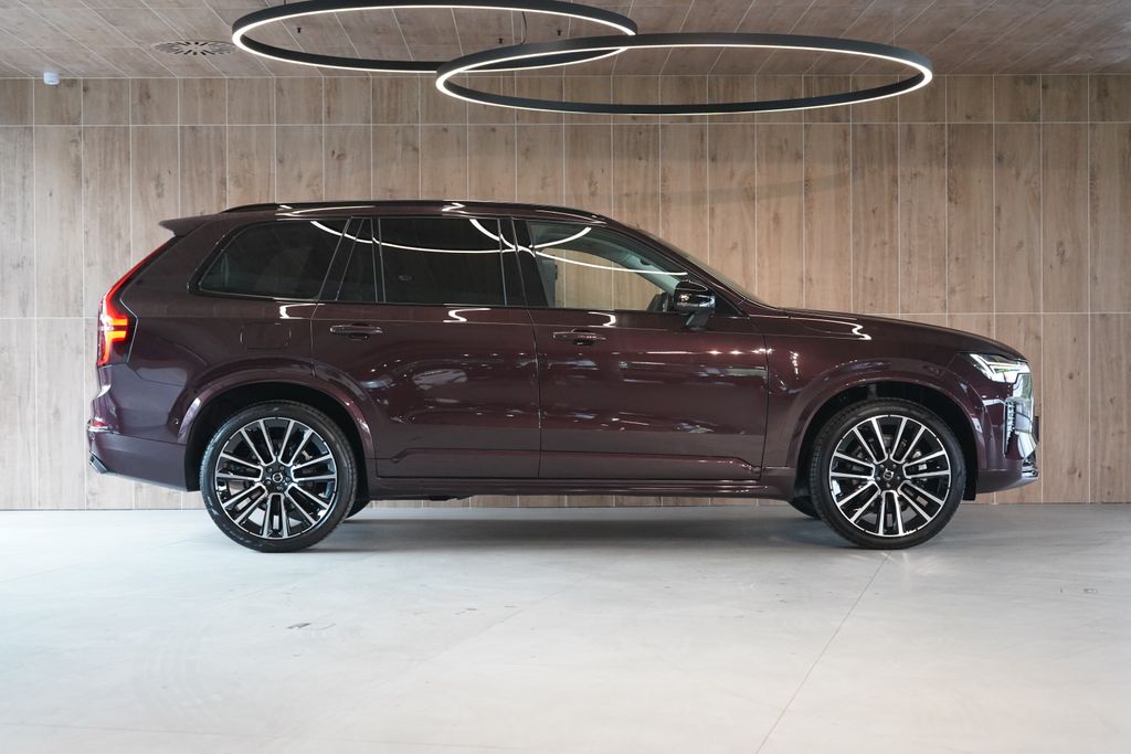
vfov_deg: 23.8
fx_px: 1791
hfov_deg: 35.0
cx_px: 566
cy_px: 377
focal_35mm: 57
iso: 5000
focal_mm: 57
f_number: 5
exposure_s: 1/160
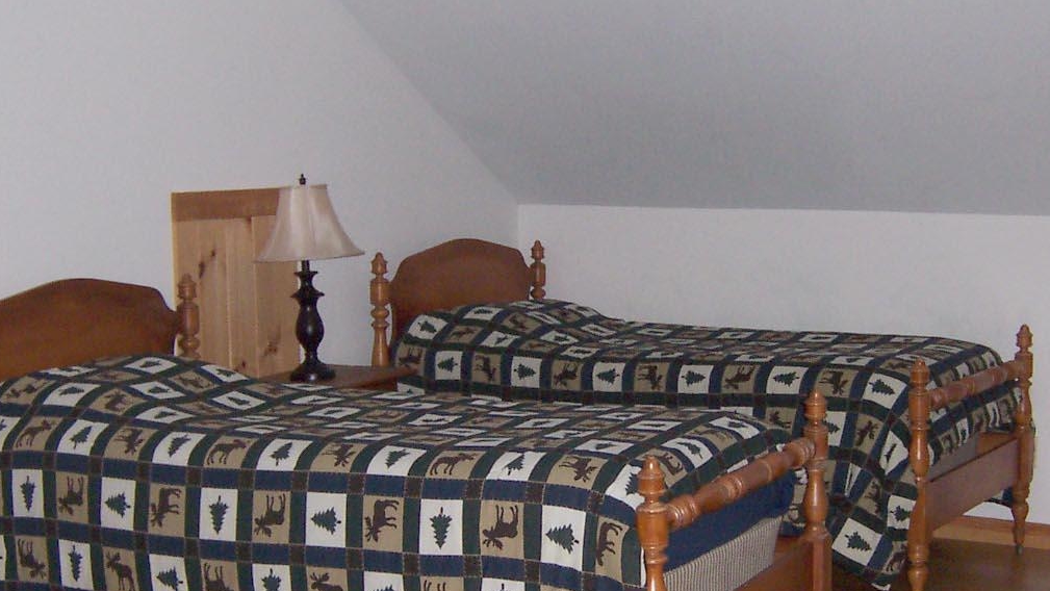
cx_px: 621
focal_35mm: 59
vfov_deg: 20.3
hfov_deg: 35.3
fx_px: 1643
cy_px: 378
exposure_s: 1/60
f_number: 2.8
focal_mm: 5.5
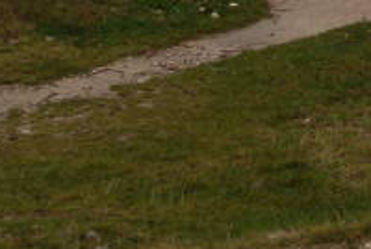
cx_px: 404
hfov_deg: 11.7
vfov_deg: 7.7
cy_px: -200
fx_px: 1785
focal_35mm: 173
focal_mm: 18
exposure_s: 1/30
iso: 100
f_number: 3.2
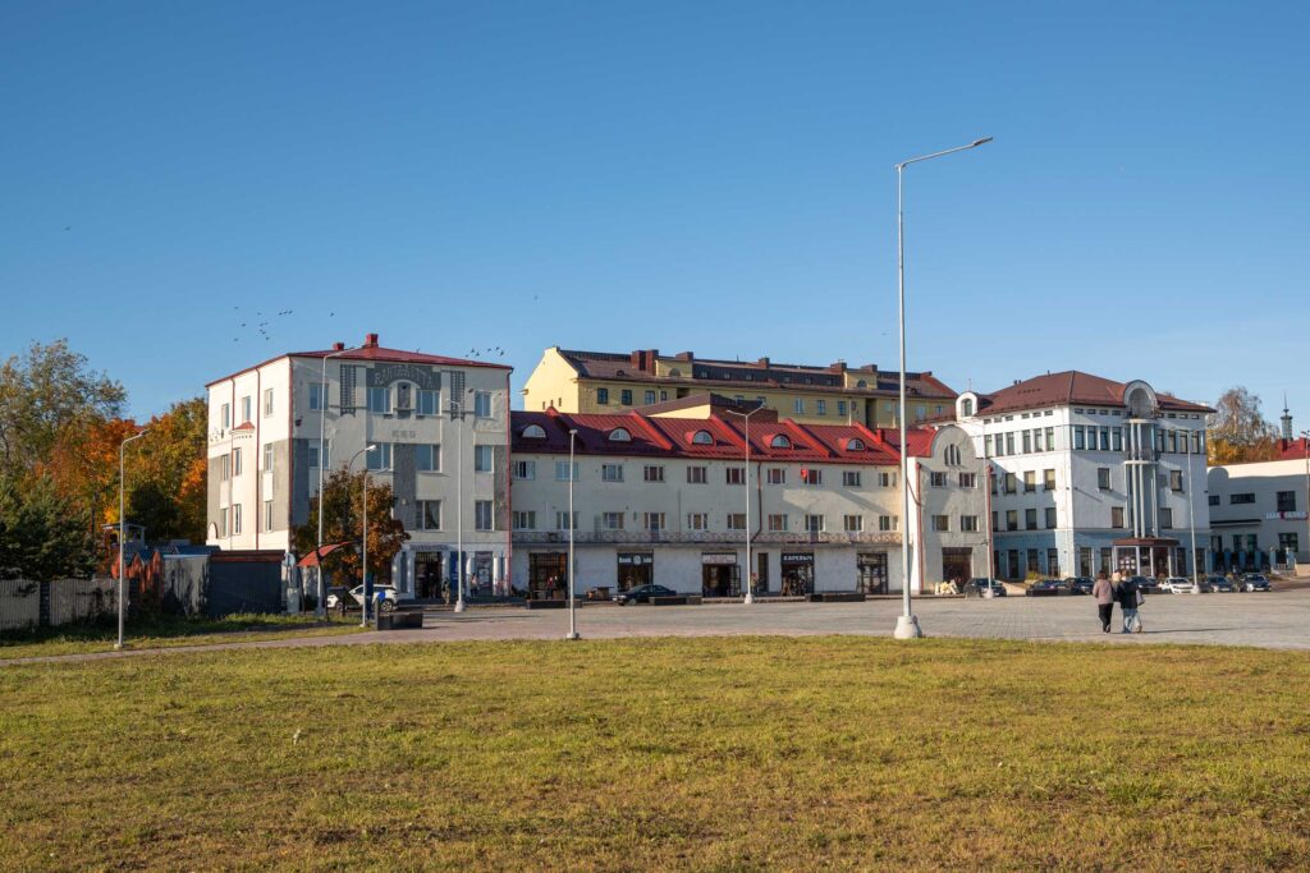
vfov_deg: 31.9
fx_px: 1528
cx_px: 655
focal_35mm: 42
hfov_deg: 46.4
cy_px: 436
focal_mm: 28
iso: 100
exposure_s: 1/1000
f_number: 5
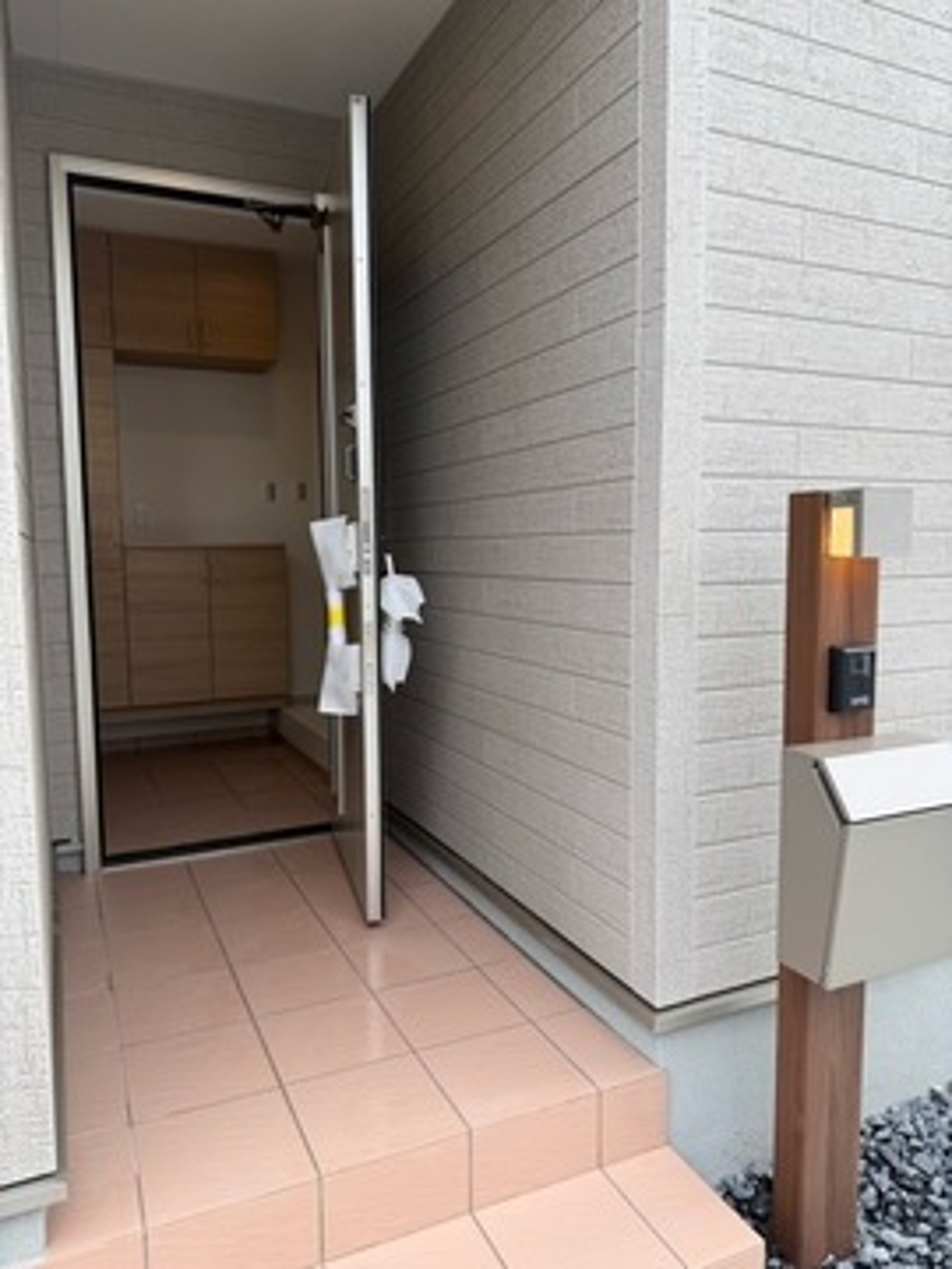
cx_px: 476
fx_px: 880
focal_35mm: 24
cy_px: 634
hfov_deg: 56.8
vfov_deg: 71.6
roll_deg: +0.5
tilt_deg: -5.2
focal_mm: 6.76
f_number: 1.78
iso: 80
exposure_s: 1/403
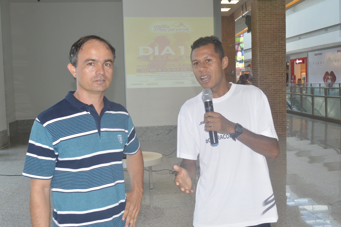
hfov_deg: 48.0
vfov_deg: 33.0
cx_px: 170
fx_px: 383
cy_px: 114
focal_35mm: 40
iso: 800
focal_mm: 27
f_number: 8
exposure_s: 1/100
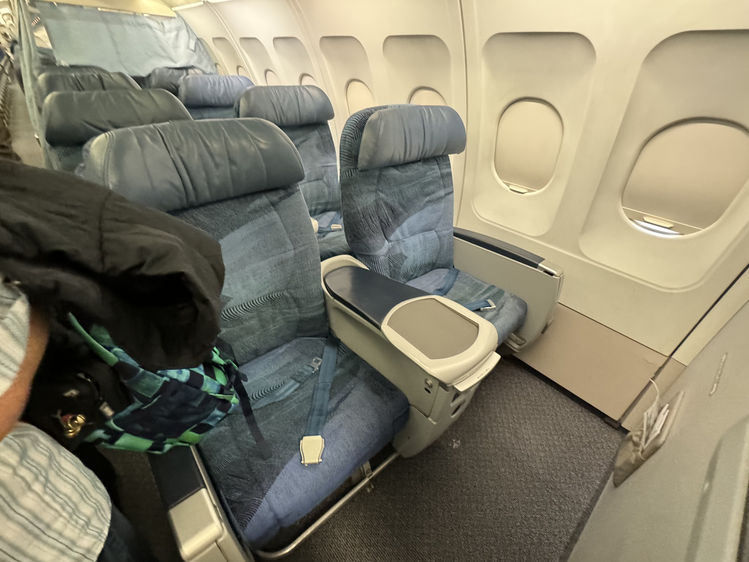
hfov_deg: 98.2
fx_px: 325
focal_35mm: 15
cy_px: 298
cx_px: 376
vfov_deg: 81.7
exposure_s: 1/57
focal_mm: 2.22
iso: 1000
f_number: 2.2
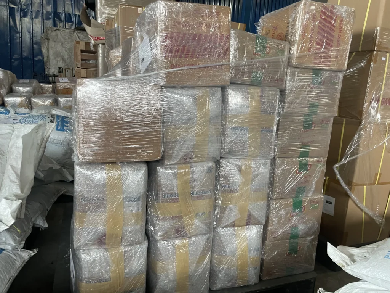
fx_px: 293
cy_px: 146
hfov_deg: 67.3
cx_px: 195
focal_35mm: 26
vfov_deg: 53.1
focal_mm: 4.2
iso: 250
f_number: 1.6
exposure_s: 1/60
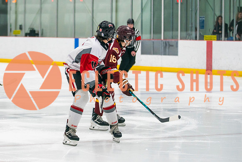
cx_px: 58
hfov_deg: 11.6
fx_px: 1190
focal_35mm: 177
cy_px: 53
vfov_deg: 7.8
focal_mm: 95
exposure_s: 1/640
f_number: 2.8
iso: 2000
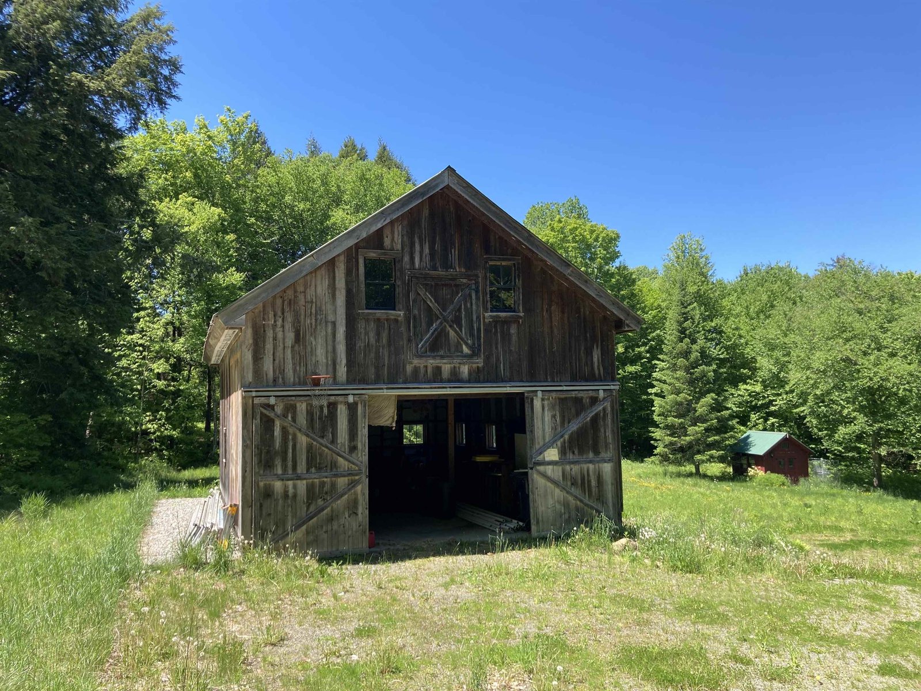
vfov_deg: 49.7
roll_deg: +0.8
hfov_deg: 63.4
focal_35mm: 28
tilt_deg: +5.8
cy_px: 346
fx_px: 745
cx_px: 460
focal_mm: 3.99
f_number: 1.8
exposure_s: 1/736
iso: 20
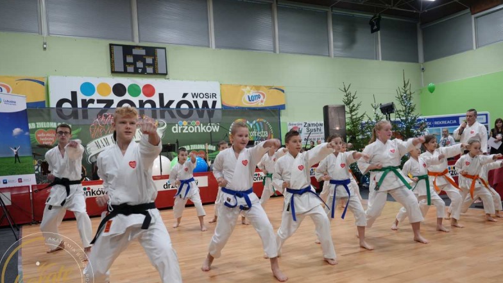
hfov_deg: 62.6
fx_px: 413
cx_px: 251
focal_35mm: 31
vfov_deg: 37.7
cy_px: 161
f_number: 4
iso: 1000
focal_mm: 29
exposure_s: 1/160
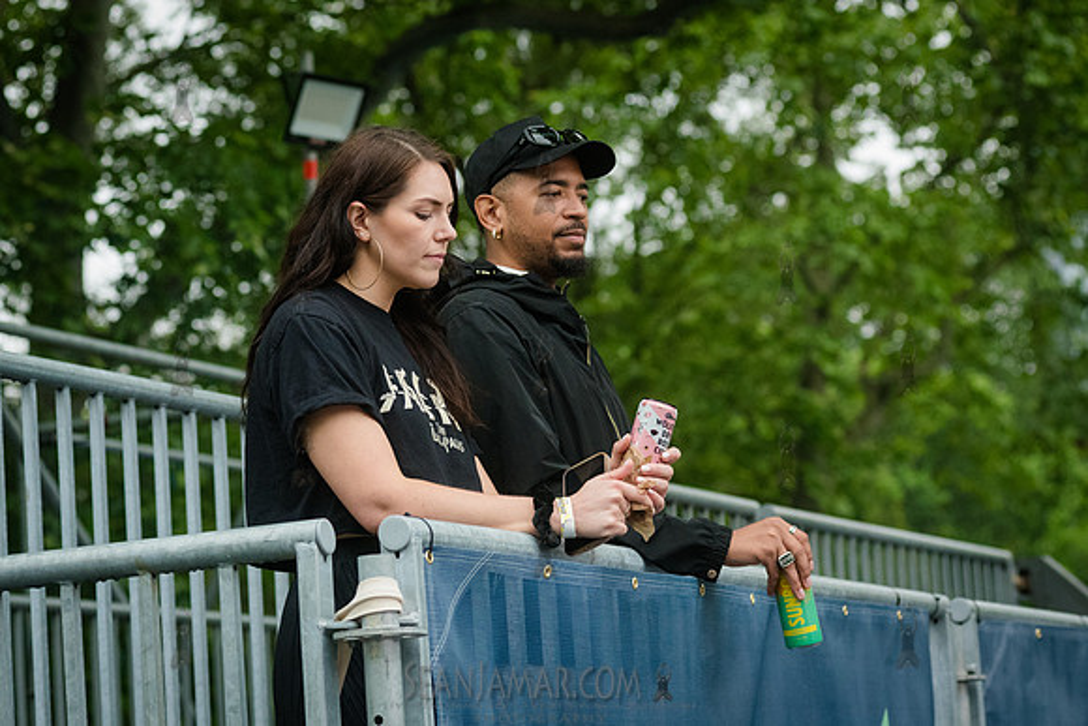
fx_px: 3360
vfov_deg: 12.3
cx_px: 529
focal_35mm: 111
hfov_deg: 18.4
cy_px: 402
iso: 3200
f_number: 4.5
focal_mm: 86
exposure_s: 1/500
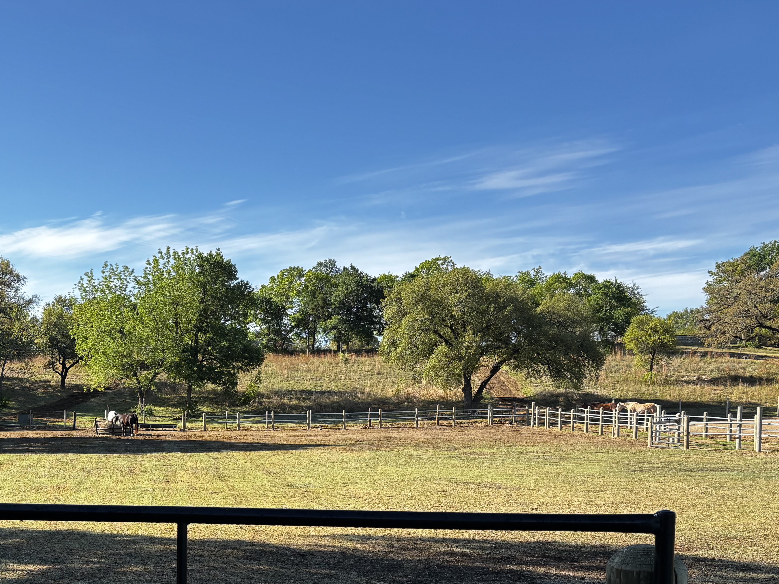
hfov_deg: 39.9
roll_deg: -1.1
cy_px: 463
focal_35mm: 46
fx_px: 1035
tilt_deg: -2.7
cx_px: 174
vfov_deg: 30.8
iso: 50
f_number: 1.6
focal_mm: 5.96
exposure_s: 1/1616
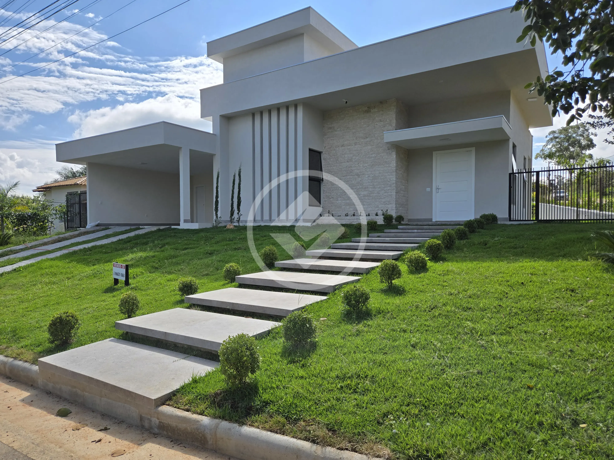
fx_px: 408
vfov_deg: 58.9
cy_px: 230
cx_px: 307
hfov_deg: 73.9
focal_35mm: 23
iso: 25
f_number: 1.8
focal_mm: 5.4
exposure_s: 1/2921
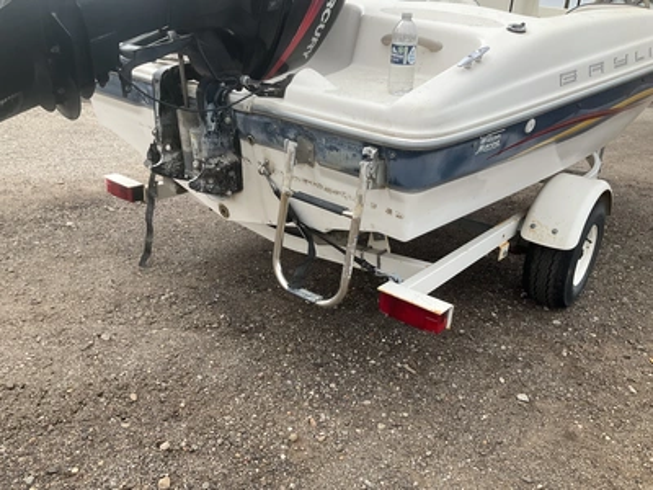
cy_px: 245
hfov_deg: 61.7
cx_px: 326
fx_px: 547
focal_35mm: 29
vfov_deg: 48.2
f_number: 1.8
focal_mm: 3
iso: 25
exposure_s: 1/739
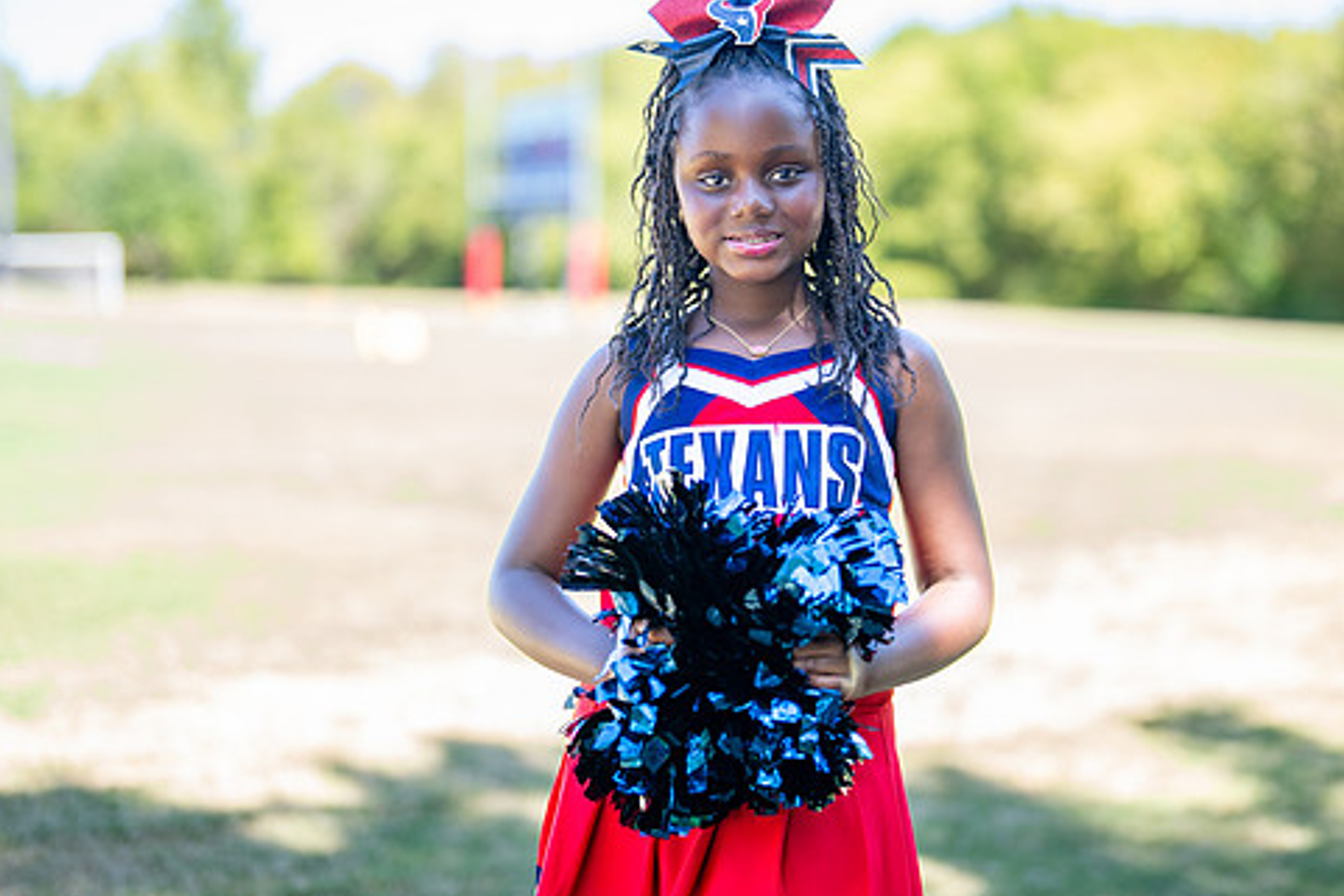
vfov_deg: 20.3
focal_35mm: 67
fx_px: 2502
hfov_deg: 30.0
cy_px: 411
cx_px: 766
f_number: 1.2
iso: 100
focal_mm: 50
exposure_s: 1/800
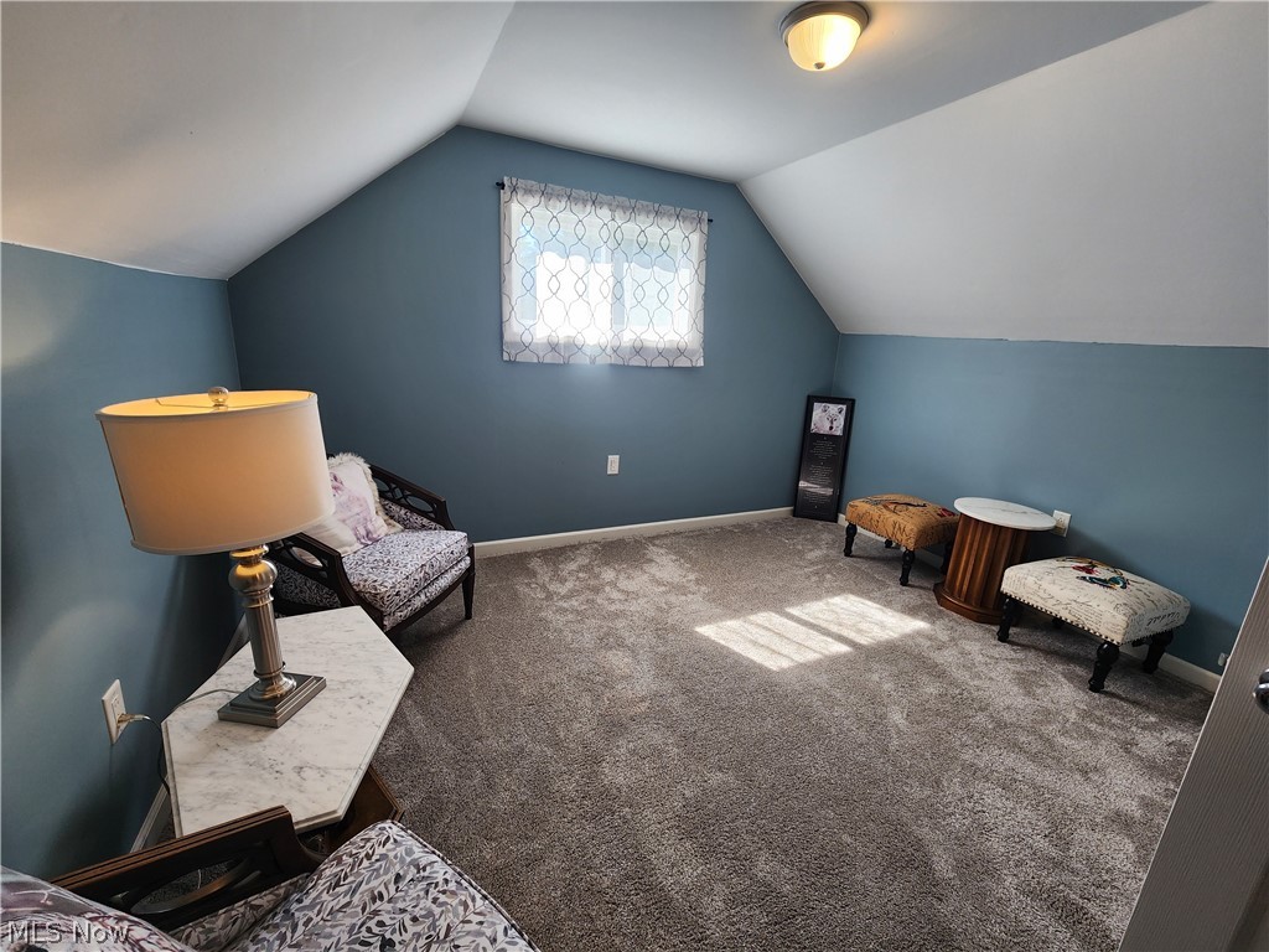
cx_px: 634
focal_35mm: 13
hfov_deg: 106.2
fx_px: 477
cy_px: 476
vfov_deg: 89.9
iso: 80
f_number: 2.2
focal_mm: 2.2
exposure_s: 1/60
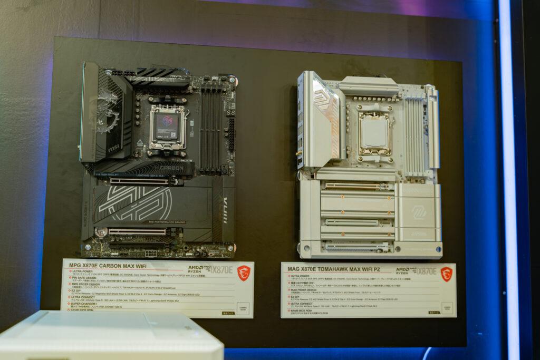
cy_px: 180
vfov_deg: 29.9
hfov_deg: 43.6
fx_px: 675
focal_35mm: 45
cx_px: 270
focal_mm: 45
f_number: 4
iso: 400
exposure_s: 1/50
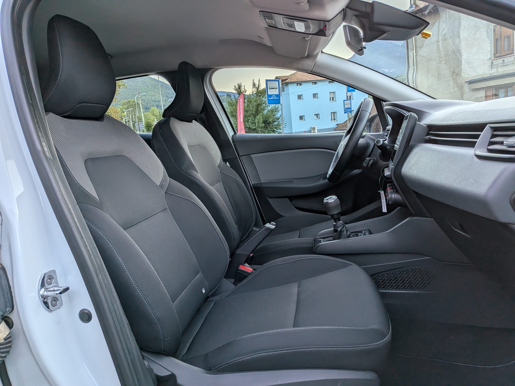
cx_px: 258
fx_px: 357
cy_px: 193
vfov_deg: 56.8
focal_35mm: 24
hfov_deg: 71.6
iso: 35
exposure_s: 1/435
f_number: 1.7
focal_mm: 4.53
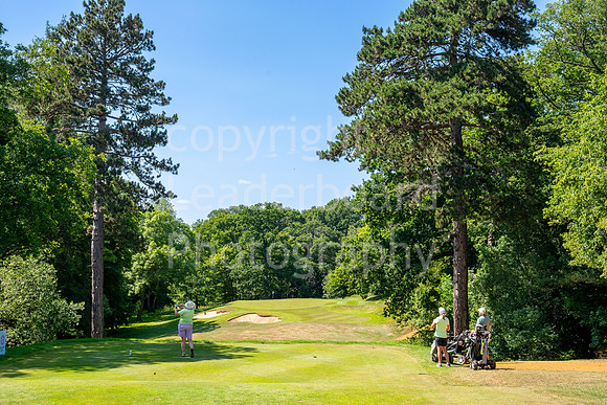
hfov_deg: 41.1
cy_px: 202
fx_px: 809
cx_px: 304
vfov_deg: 28.1
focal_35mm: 48
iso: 400
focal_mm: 48
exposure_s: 1/800
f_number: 8
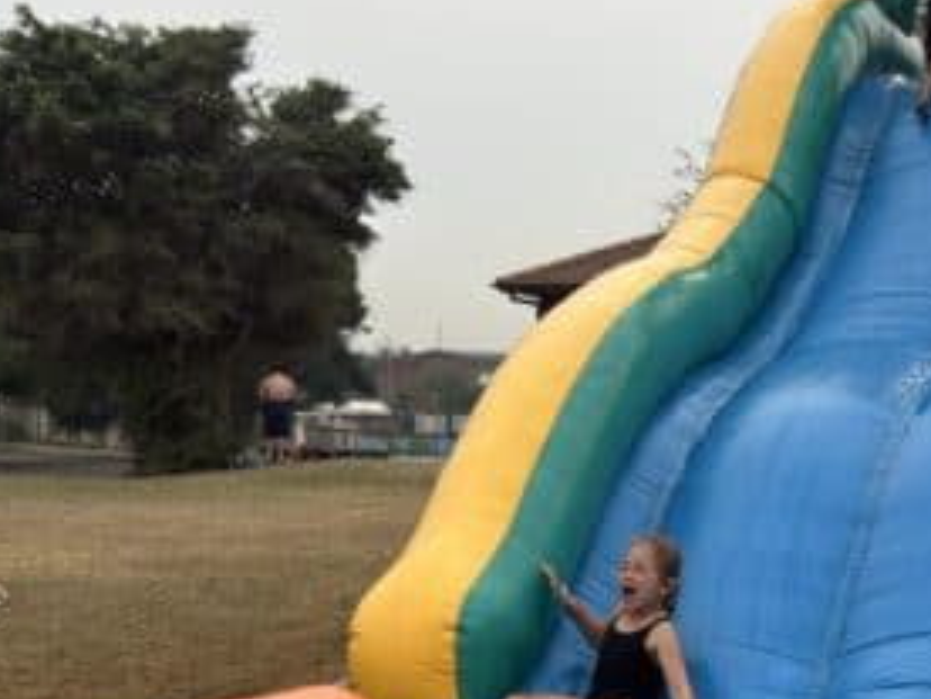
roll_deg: +0.1
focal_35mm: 66
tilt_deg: -9.0
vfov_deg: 21.7
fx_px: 1775
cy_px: 642
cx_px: 698
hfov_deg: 28.9
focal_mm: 6.76
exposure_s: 1/2717
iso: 100
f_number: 1.78
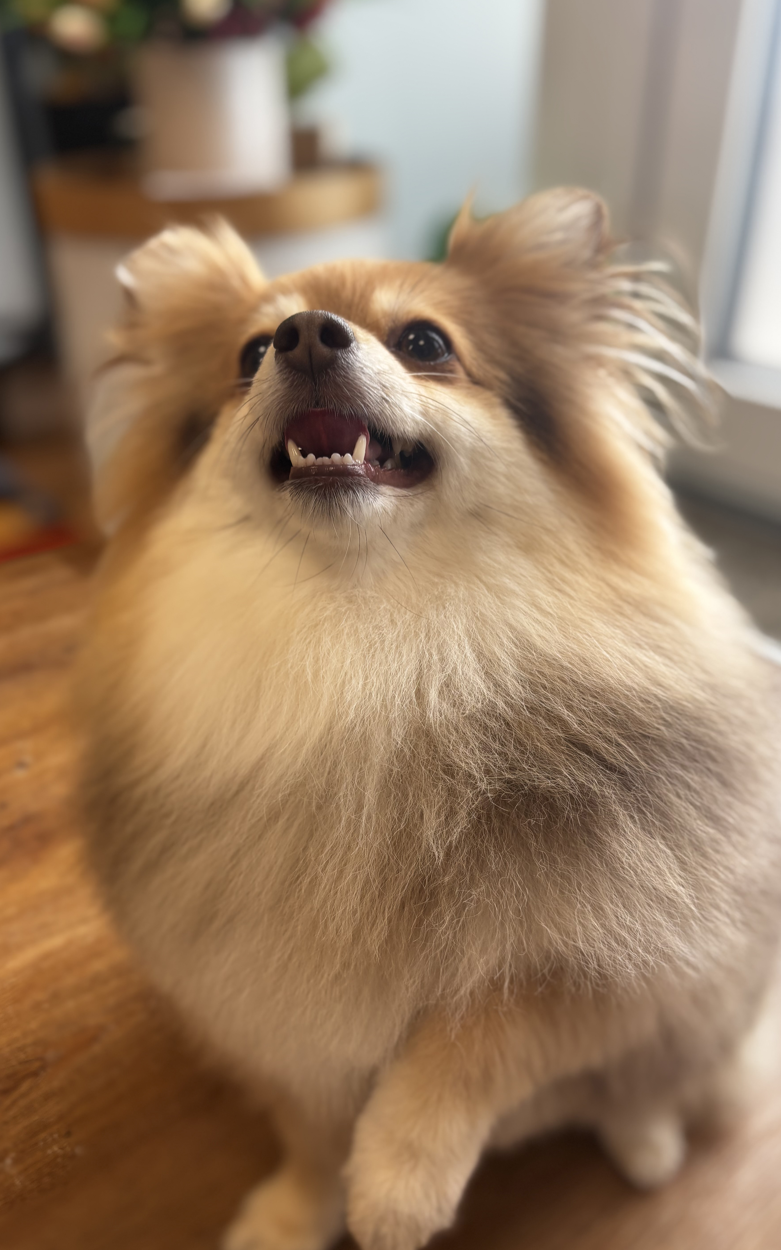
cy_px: 629
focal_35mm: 28
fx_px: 954
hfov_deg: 44.5
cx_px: 354
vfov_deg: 66.5
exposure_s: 1/121
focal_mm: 5.96
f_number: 1.6
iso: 40
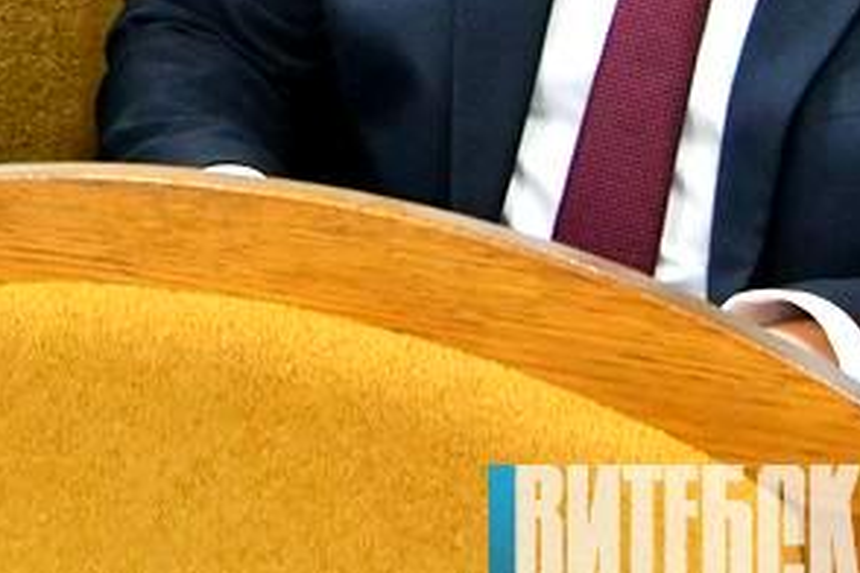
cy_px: -529
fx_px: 3702
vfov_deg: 8.4
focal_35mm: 155
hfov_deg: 12.5
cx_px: -506
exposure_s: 1/160
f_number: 5
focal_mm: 38
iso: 8000
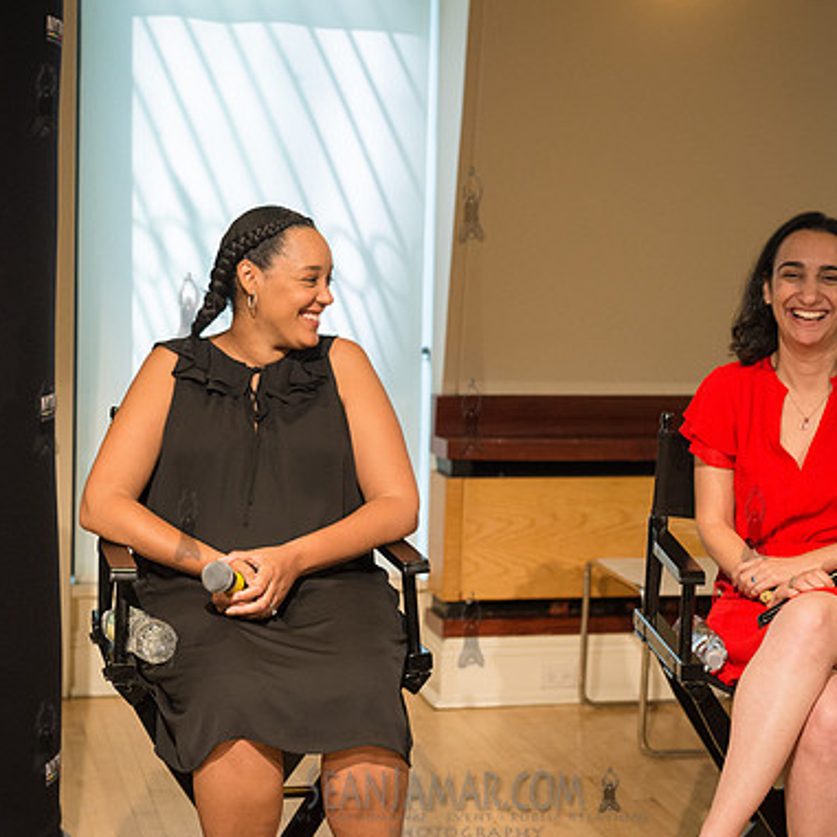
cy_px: 416
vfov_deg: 23.1
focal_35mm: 75
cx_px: 470
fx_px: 2052
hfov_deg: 23.0
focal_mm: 58
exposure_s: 1/250
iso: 2500
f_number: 4
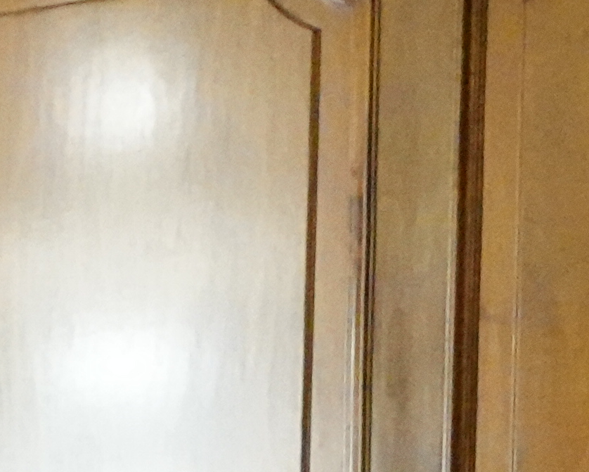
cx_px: -323
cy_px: 1047
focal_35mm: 147
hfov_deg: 12.4
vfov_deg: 9.6
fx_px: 2563
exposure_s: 1/400
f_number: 2.8
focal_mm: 9
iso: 5000
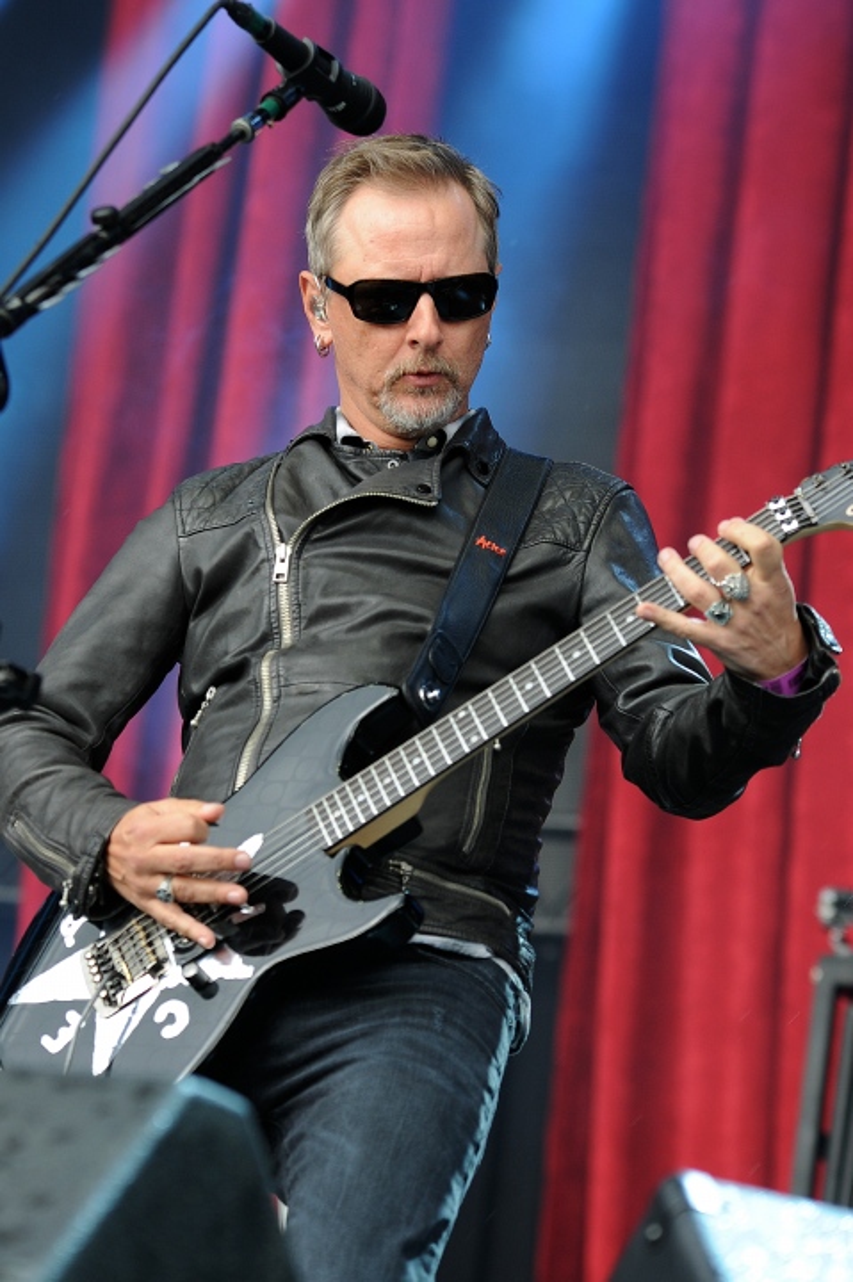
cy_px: 641
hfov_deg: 13.7
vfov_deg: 20.4
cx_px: 426
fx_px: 3559
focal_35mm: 100
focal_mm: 100
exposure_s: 1/250
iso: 500
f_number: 4
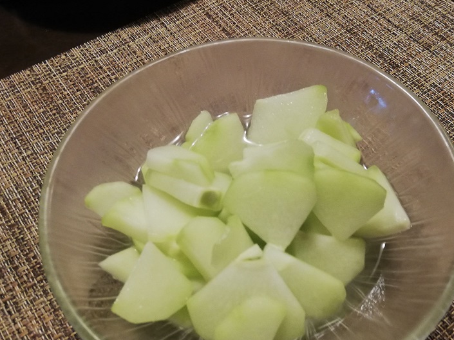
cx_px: 251
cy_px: 219
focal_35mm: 34
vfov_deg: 41.4
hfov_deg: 53.8
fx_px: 446
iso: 200
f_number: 2.2
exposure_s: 1/30
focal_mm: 3.81
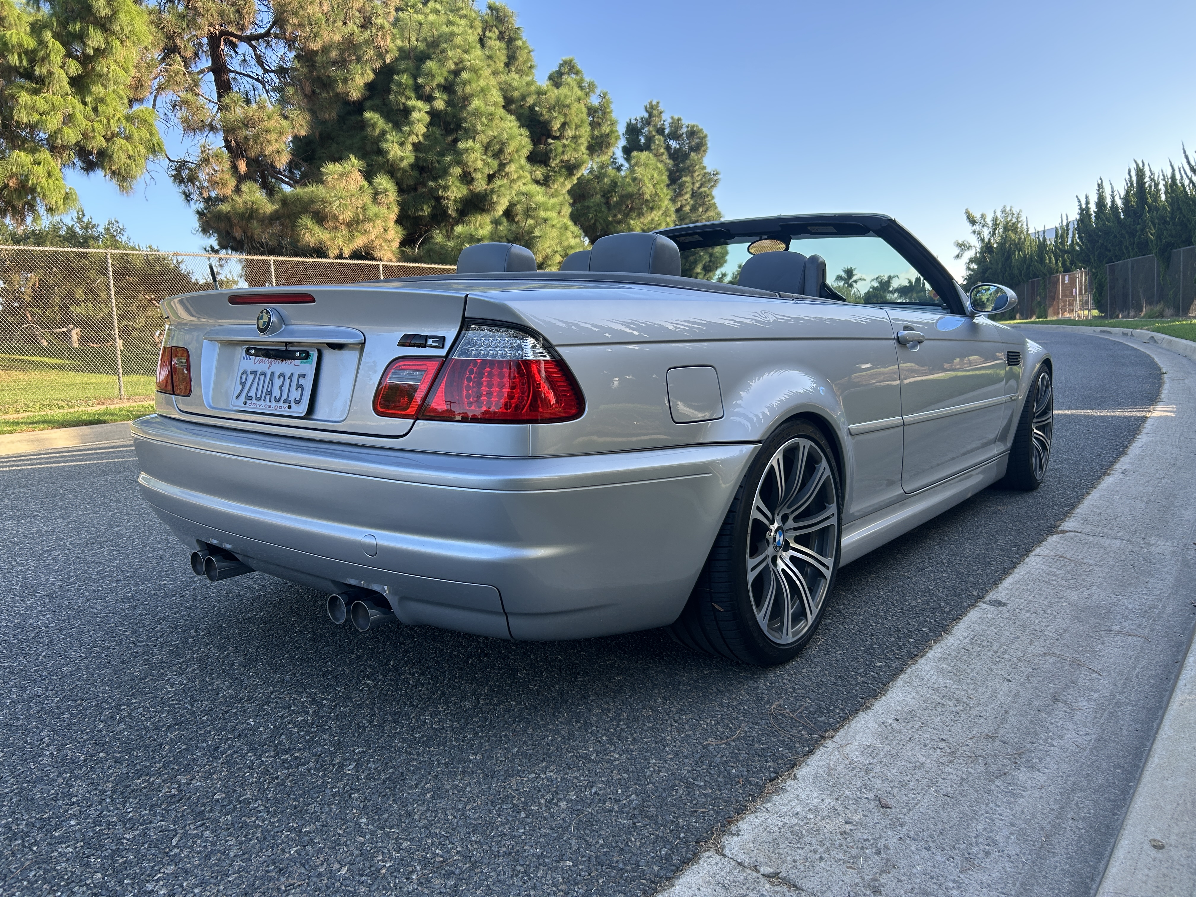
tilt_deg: -6.1
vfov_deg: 53.1
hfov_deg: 67.3
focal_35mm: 26
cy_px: 448
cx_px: 598
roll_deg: +3.0
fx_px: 898
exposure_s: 1/662
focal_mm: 5.7
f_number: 1.5
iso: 50
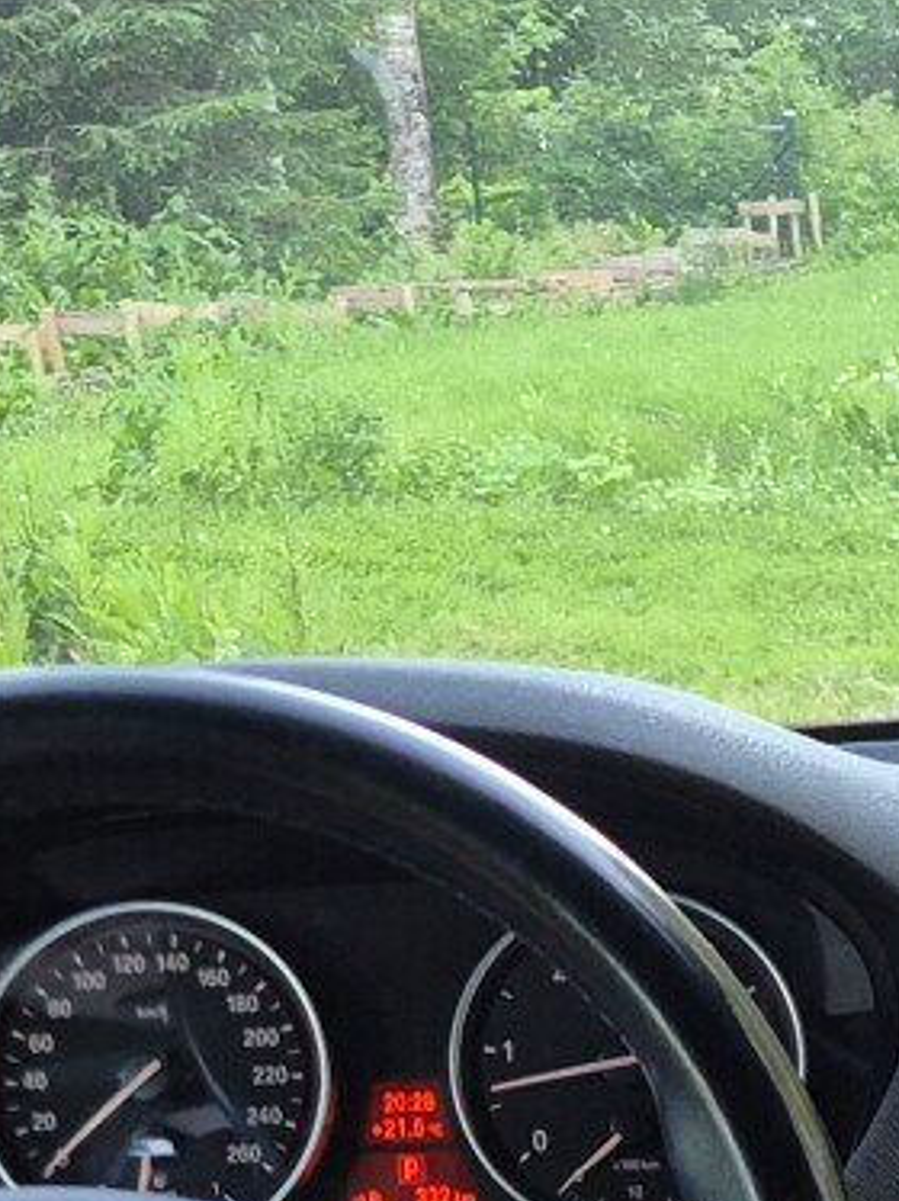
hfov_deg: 11.4
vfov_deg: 15.6
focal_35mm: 120
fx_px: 4160
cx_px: 1657
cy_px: 1569
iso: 320
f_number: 1.8
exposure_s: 1/100
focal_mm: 5.4
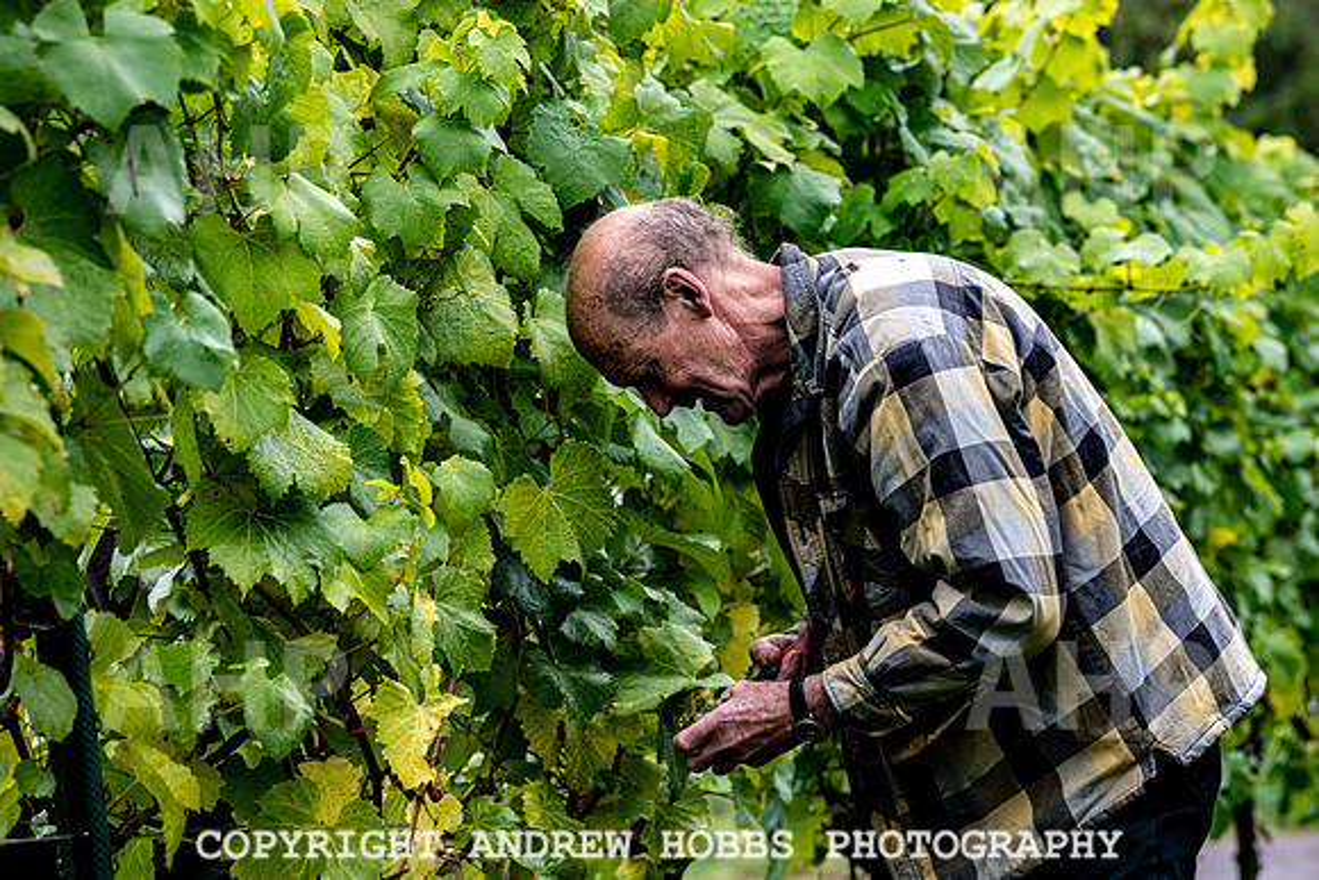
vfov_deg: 9.9
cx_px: 641
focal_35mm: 139
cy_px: 427
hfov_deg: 14.8
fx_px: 5089
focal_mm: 135
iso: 640
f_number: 5.6
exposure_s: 1/500
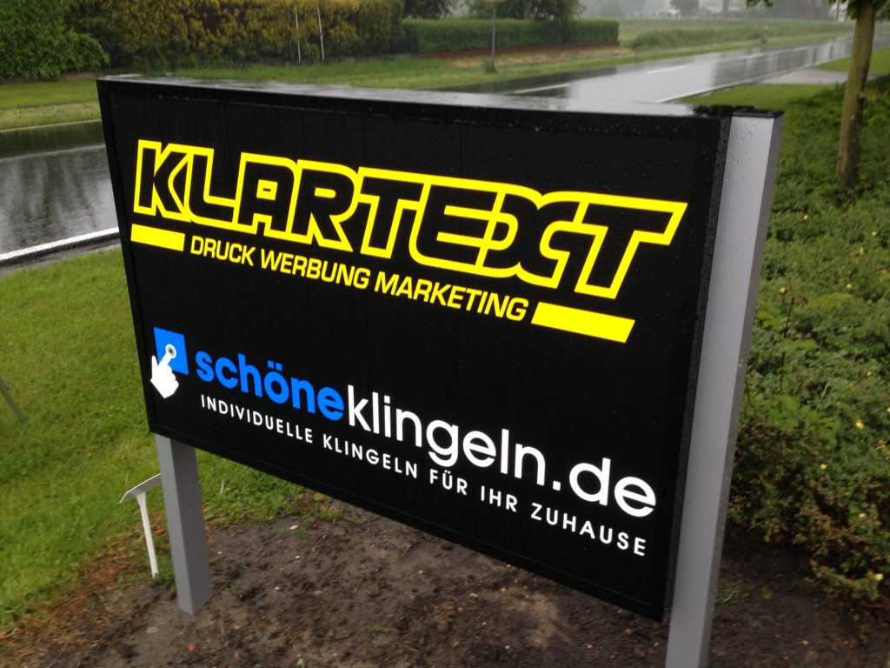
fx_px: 848
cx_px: 445
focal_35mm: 33
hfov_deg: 55.4
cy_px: 334
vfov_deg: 42.9
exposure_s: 1/24
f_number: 2.4
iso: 50
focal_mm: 4.13
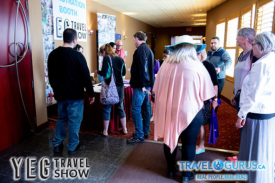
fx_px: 237
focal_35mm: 31
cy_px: 92
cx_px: 138
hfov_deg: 60.3
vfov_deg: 42.3
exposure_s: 1/1000
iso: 6400
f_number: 2.8
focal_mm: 31
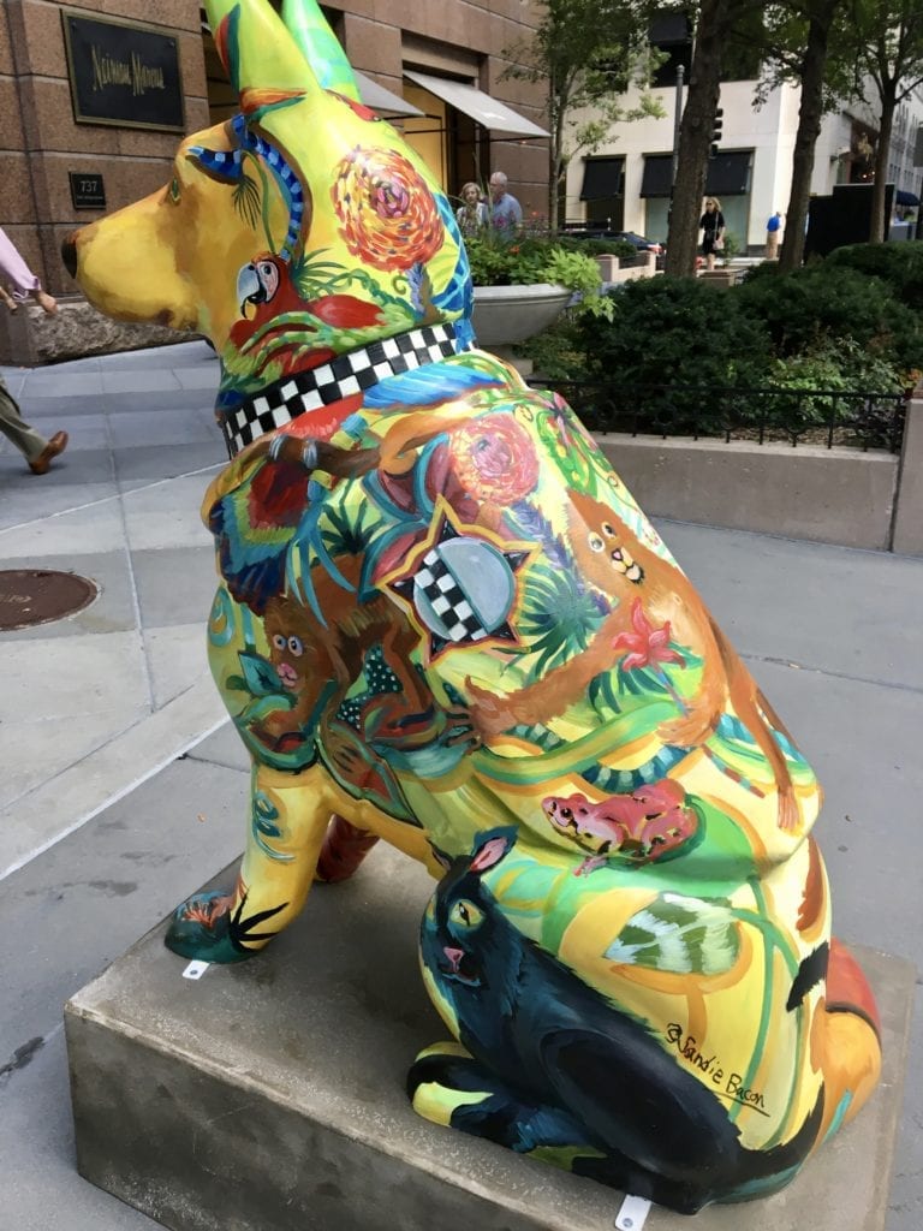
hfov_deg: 48.2
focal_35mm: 29
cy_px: 616
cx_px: 462
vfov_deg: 61.7
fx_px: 1031
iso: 25
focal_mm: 4.15
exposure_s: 1/40
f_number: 2.2
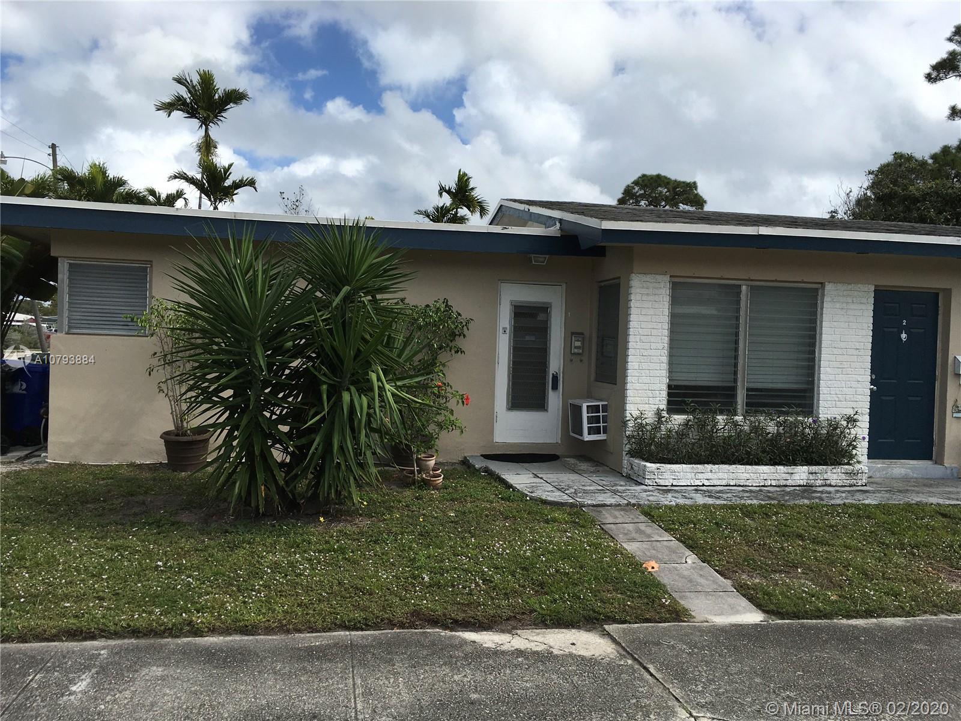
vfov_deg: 48.2
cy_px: 360
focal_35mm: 29
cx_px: 480
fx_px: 805
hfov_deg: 61.7
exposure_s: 1/2262
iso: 25
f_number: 2.2
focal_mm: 4.15
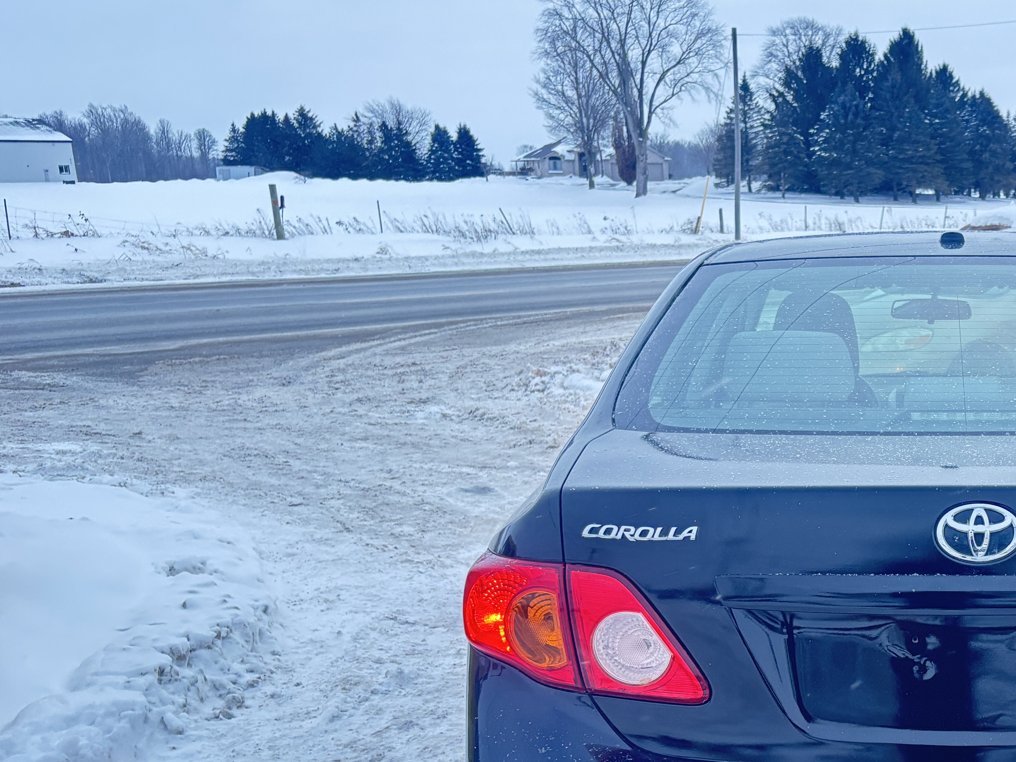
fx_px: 1379
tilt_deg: -17.3
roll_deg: +0.7
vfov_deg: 30.1
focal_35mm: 47
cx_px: 917
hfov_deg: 37.7
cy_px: 619
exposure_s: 1/60
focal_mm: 5.96
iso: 200
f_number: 1.6
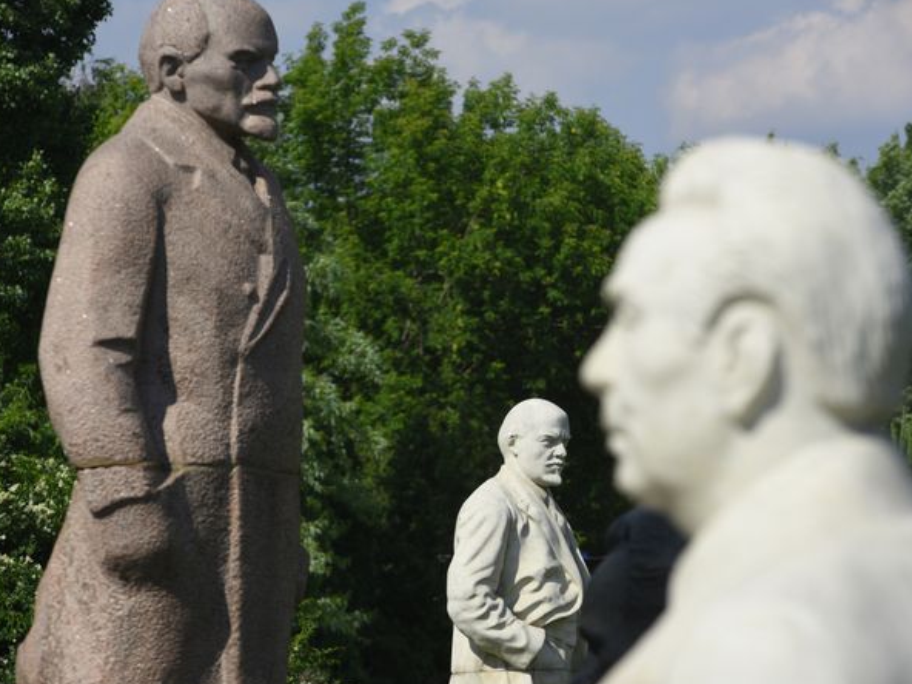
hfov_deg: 8.7
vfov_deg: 6.5
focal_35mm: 227
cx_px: 467
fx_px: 5981
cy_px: 345
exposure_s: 1/1250
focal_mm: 200
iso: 400
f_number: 9
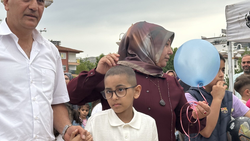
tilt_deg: +3.9
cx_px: 104
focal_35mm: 70
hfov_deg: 30.1
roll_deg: +0.9
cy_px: 71
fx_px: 464
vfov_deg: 17.2
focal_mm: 6.86
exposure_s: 1/310
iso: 64
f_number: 1.78
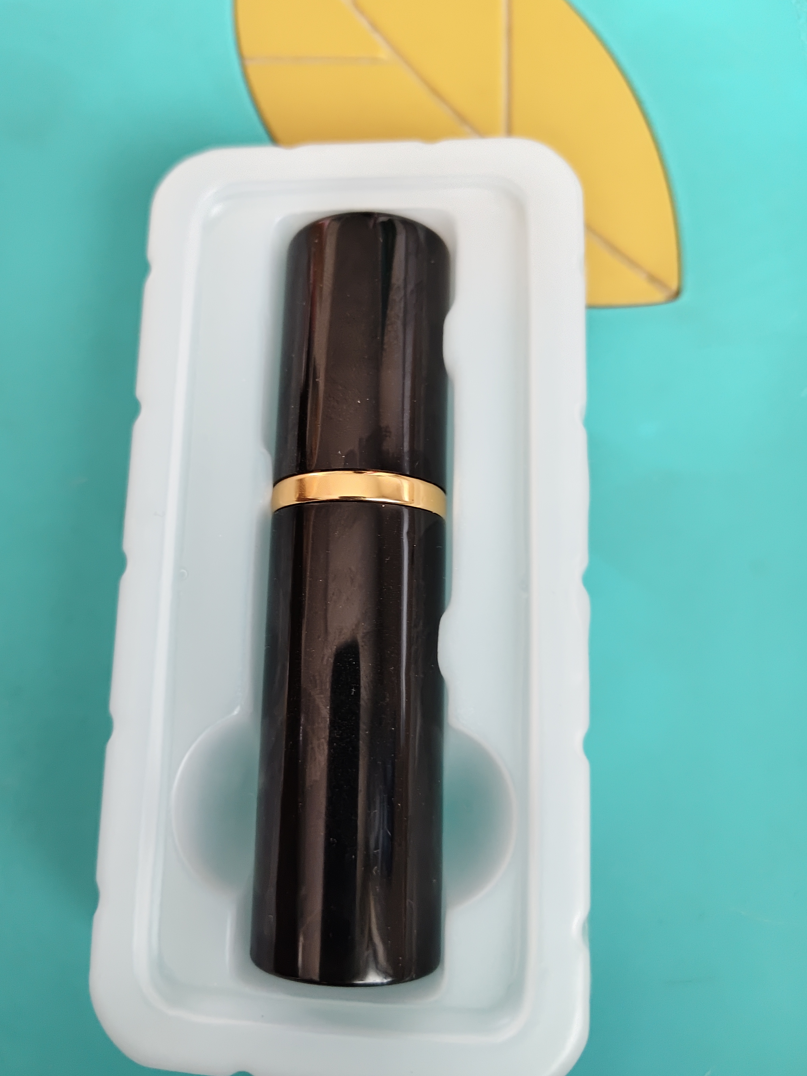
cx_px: 362
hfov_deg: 53.0
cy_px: 532
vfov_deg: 67.3
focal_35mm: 26
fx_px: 808
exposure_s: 1/33.3
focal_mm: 5.56
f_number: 1.88
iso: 1286
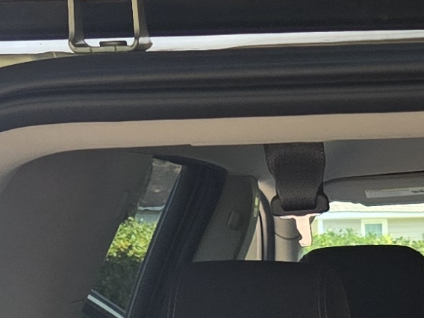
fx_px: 1984
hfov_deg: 11.9
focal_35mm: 162
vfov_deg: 7.9
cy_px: 952
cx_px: 505
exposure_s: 1/180
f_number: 1.8
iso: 32
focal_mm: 5.4
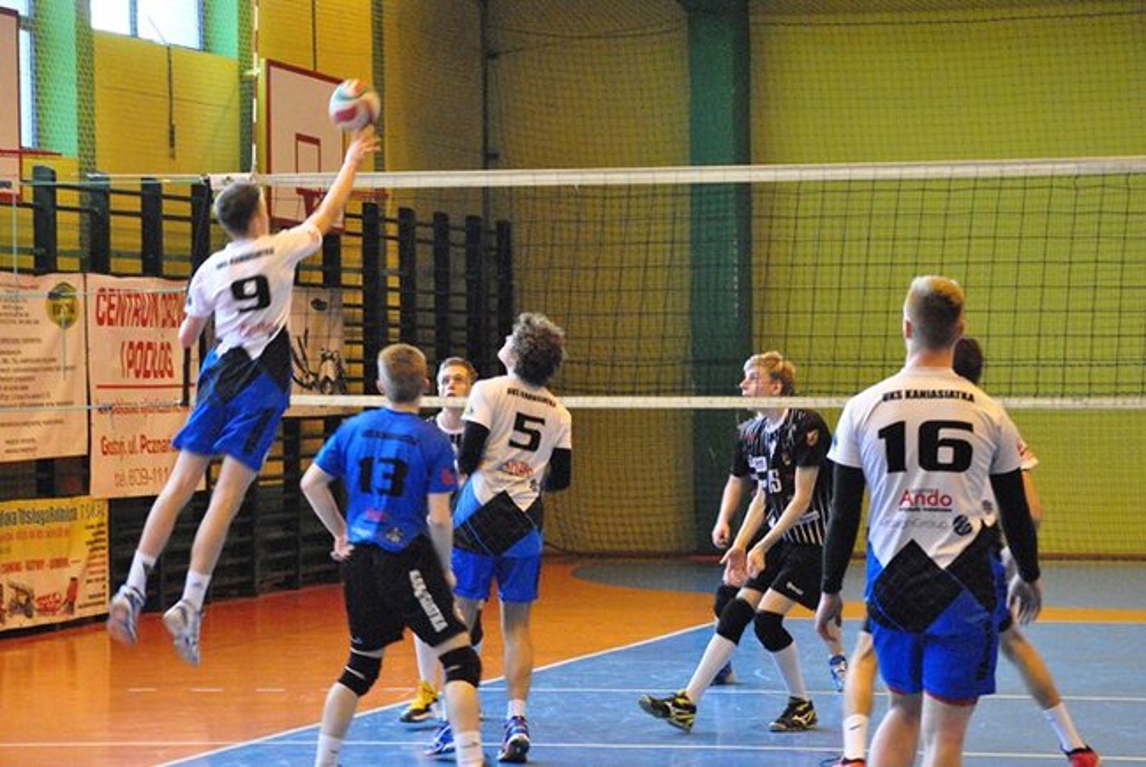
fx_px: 3920
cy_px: 384
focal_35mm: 123
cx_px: 573
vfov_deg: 11.2
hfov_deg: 16.6
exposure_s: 1/100
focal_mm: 82
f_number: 5.6
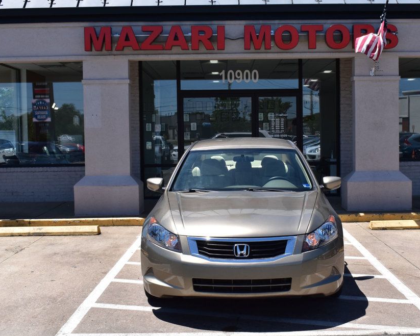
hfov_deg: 38.0
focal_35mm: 49
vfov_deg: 30.9
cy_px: 170
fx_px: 609
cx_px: 235
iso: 400
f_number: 11
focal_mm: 28
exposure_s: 1/500
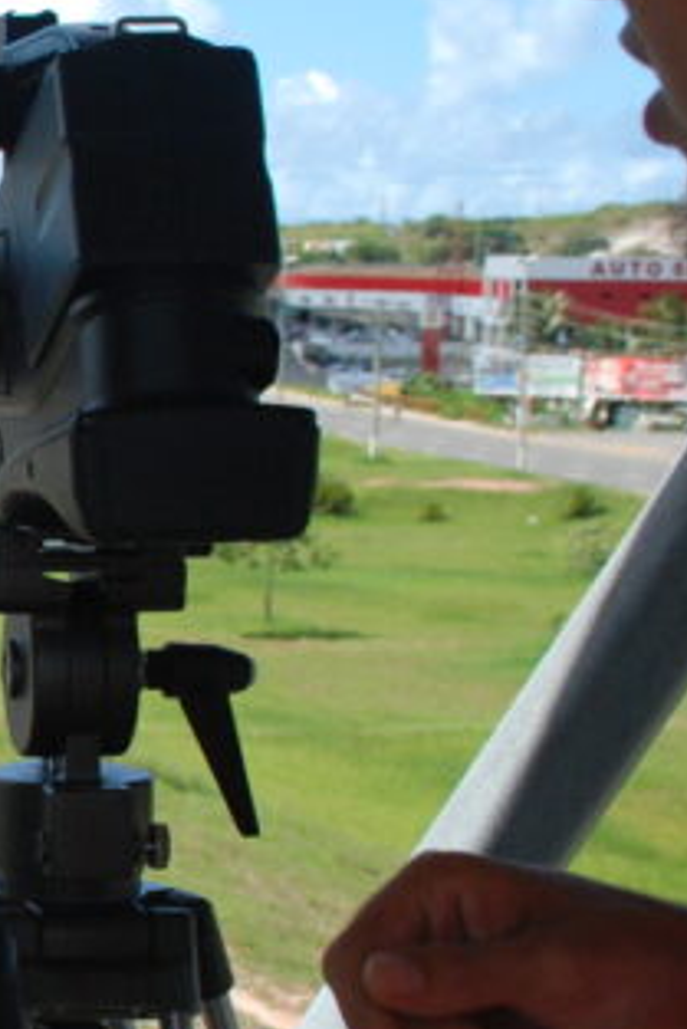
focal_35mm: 118
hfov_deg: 11.0
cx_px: -483
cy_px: 551
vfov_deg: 17.3
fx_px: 3374
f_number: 7.1
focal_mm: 24
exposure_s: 1/640
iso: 400
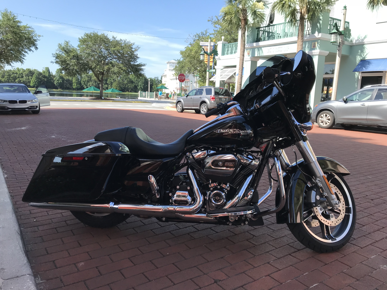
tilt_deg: -9.5
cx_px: 194
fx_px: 313
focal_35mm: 28
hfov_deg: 63.4
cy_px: 145
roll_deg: -2.8
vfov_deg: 49.7
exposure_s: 1/948
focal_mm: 3.99
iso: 20
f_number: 1.8
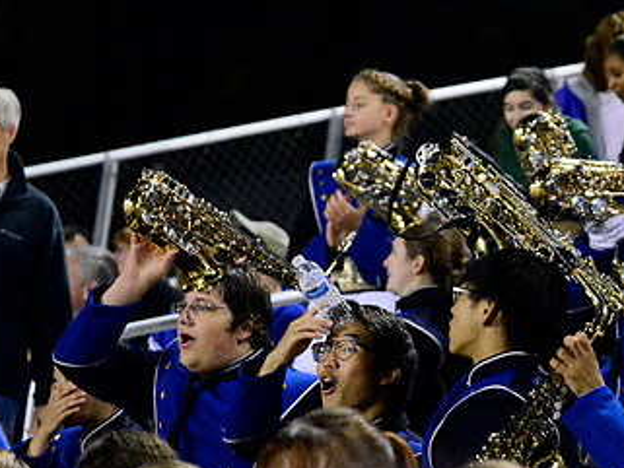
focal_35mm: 208
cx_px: 535
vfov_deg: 7.1
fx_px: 3751
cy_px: 307
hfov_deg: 9.5
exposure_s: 1/160
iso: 6400
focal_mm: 80
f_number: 3.2
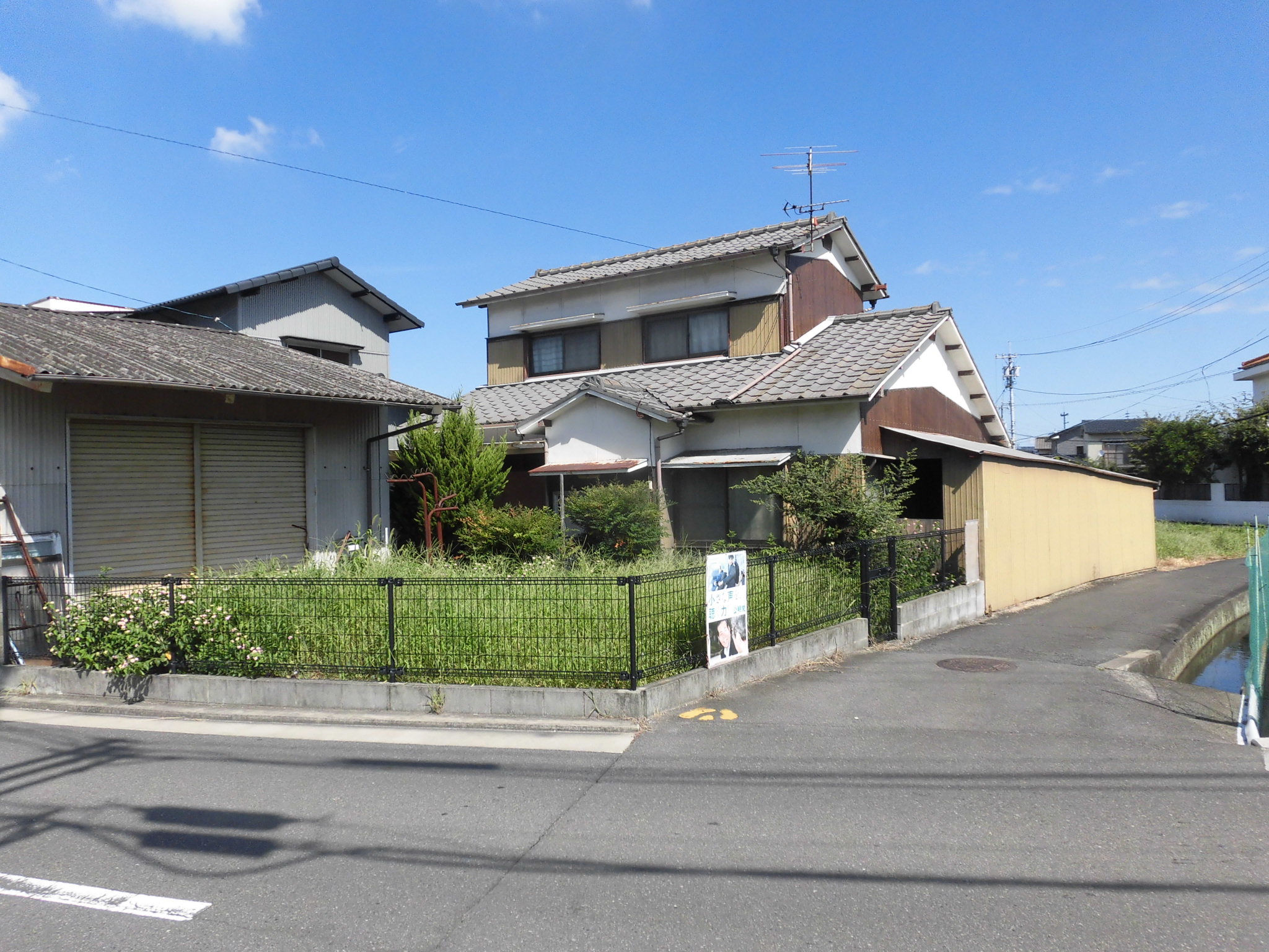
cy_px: 476
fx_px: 880
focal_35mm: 24
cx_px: 634
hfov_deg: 71.6
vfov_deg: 56.8
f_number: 7.8
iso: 100
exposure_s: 1/200
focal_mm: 4.3
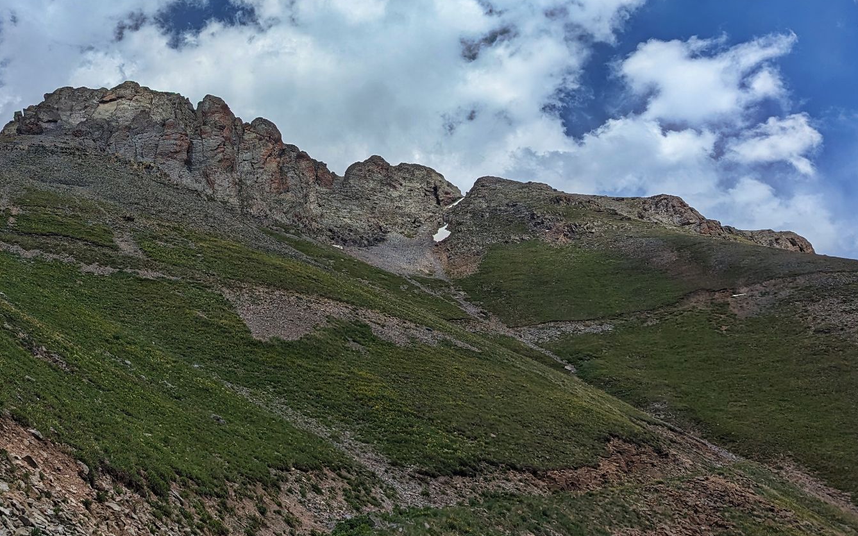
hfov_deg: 49.4
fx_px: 912
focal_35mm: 39
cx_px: 276
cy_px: 106
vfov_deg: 31.9
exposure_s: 1/4525
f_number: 1.85
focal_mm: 6.81
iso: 51
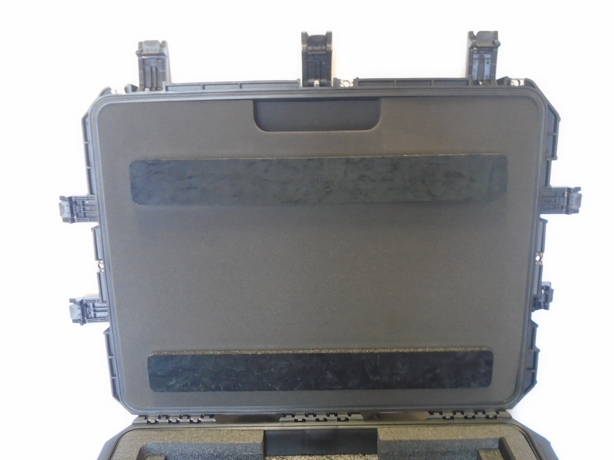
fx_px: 461
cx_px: 307
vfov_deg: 53.1
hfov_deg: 67.3
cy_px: 230
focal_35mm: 26
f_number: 3.2
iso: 400
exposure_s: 1/30
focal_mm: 4.6
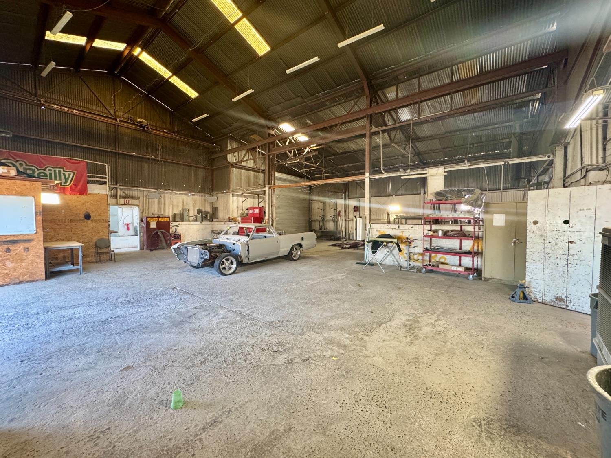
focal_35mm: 14
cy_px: 229
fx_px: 247
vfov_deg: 85.7
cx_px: 306
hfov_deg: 102.1
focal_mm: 2.22
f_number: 2.2
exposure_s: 1/120
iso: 250
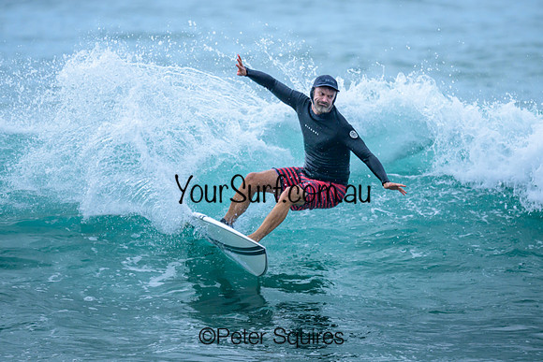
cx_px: 289
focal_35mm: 1073
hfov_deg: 1.9
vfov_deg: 1.3
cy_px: 119
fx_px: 16188
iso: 360
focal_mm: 800
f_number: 6.3
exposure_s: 1/3200
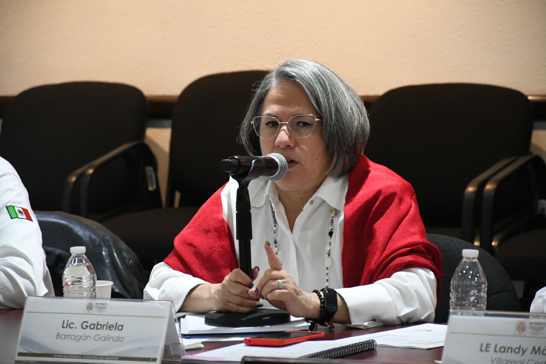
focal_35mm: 210
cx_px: 273
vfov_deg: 6.5
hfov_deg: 9.8
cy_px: 182
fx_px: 3185
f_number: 5.6
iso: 3200
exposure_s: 1/100
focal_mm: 140
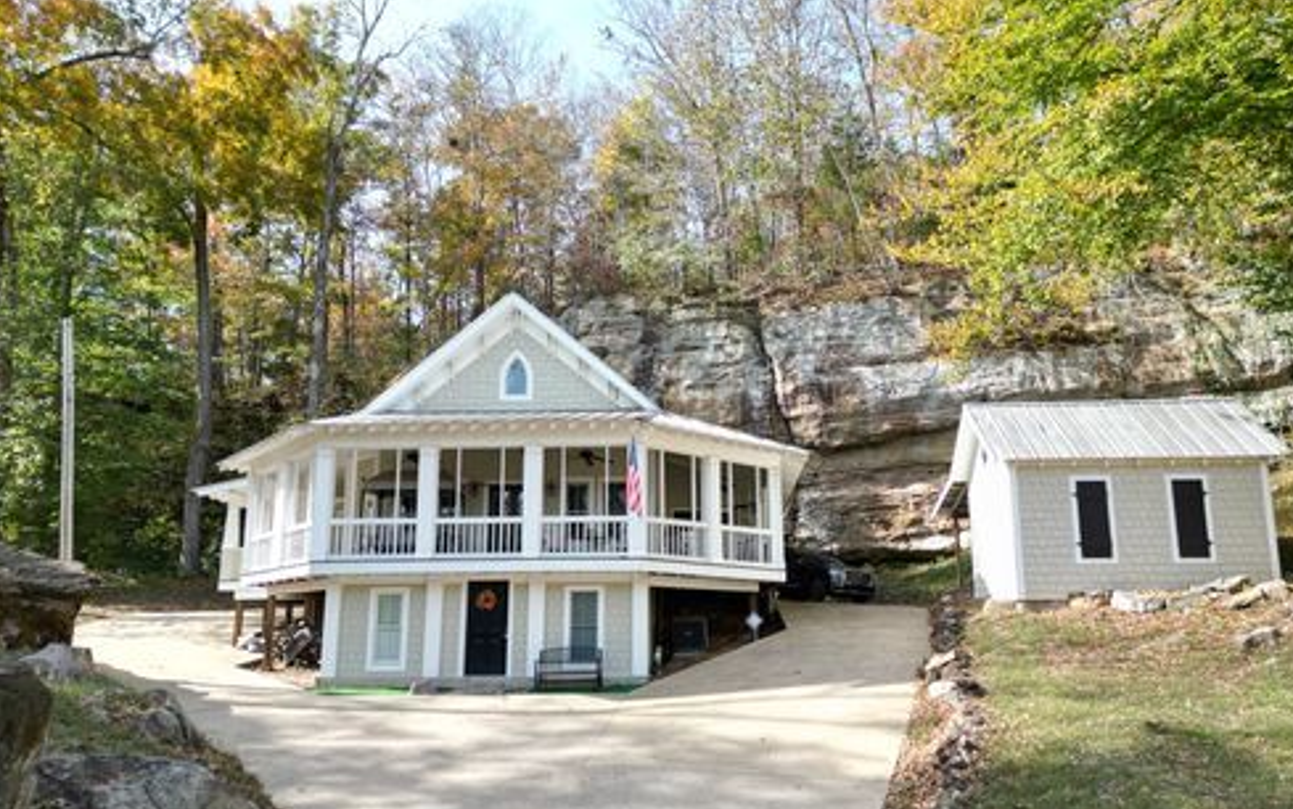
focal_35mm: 26
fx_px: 917
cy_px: 472
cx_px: 658
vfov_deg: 47.4
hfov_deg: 70.4
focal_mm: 6.72
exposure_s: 1/800
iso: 110
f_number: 1.7
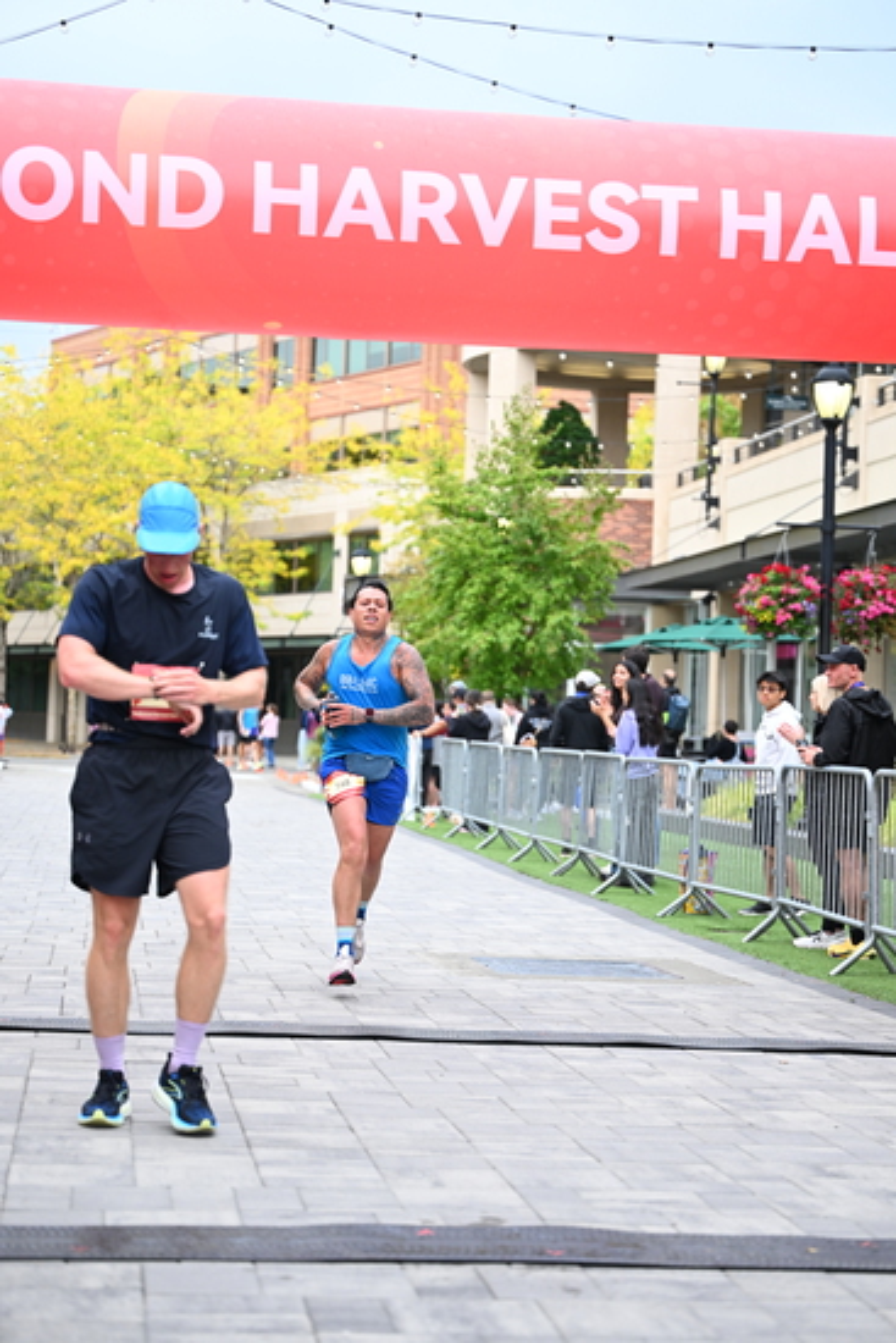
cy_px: 672
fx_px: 2611
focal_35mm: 70
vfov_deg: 28.8
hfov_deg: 19.5
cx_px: 448
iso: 1000
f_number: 2.8
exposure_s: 1/2000
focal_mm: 70
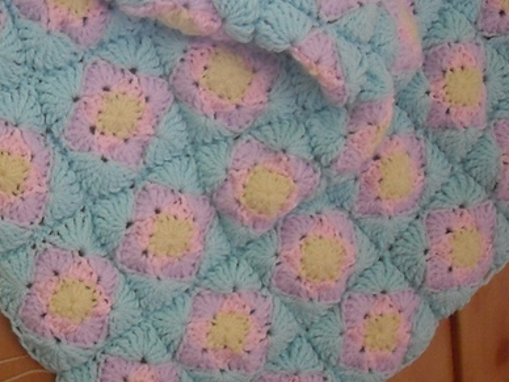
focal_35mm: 61
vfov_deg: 24.0
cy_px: 189
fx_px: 897
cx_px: 98
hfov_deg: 30.9
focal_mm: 6.3
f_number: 2.8
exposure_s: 1/45
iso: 320
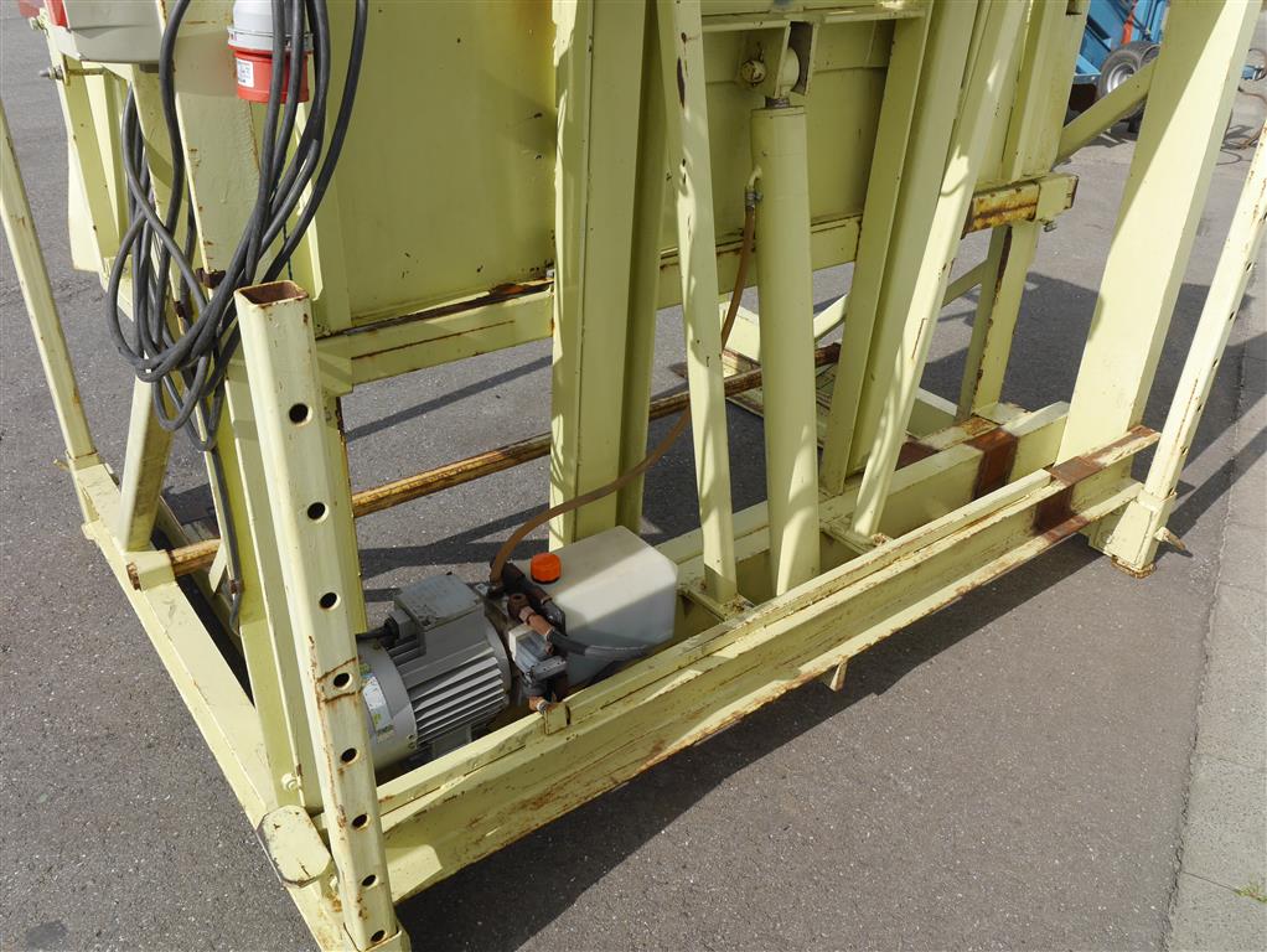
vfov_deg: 49.8
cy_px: 476
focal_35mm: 28
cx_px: 634
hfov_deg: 63.4
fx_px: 1026
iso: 160
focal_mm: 14
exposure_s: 1/500
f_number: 7.1
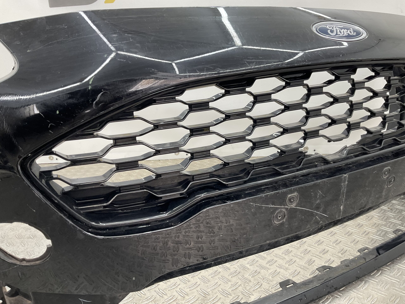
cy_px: 152
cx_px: 202
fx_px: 339
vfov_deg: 48.2
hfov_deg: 61.7
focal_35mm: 29
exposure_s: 1/120
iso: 64
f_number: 1.8
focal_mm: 3
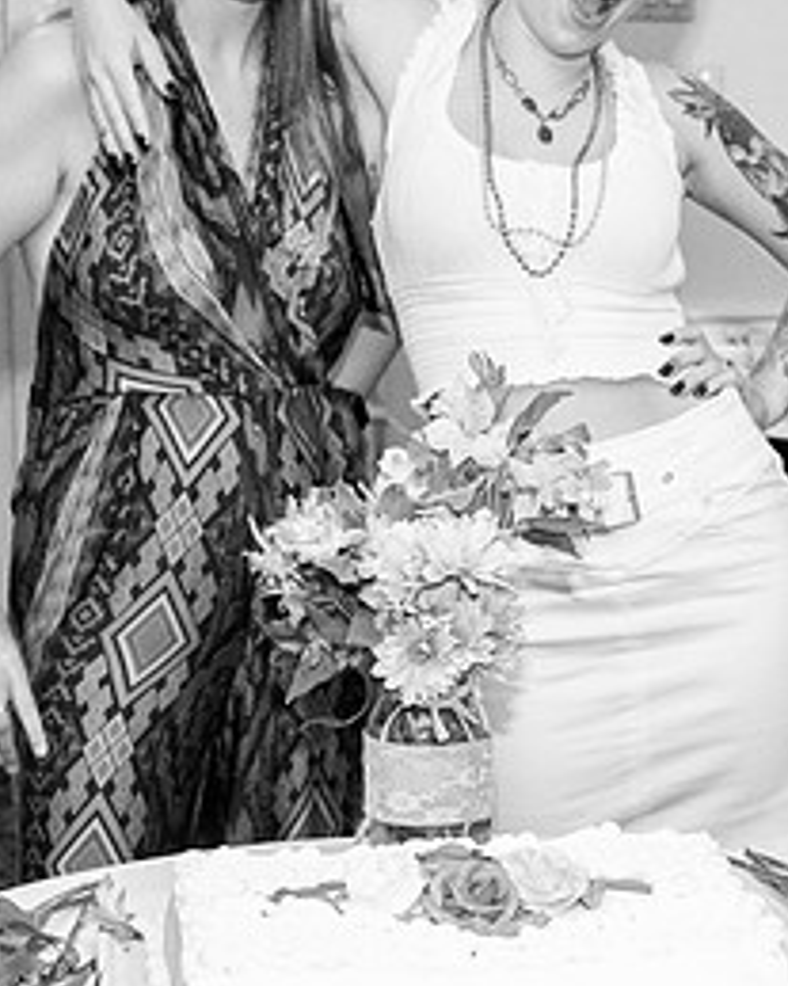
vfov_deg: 16.2
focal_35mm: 119
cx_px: 571
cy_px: 440
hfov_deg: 12.9
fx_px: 3471
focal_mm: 40
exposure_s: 1/200
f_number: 4
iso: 640
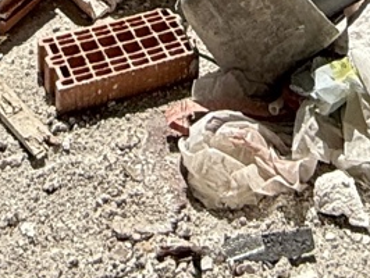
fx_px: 1081
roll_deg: +3.9
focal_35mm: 101
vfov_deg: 9.9
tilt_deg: +0.9
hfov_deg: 19.4
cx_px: 166
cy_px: -619
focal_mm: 2.22
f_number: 2.2
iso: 50
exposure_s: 1/3663
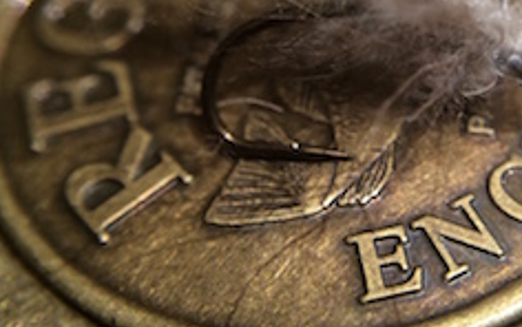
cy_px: 68
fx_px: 740
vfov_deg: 24.6
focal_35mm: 52
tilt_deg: -53.6
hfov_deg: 38.2
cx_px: 367
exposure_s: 1/33
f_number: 2.2
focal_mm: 4.15
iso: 40
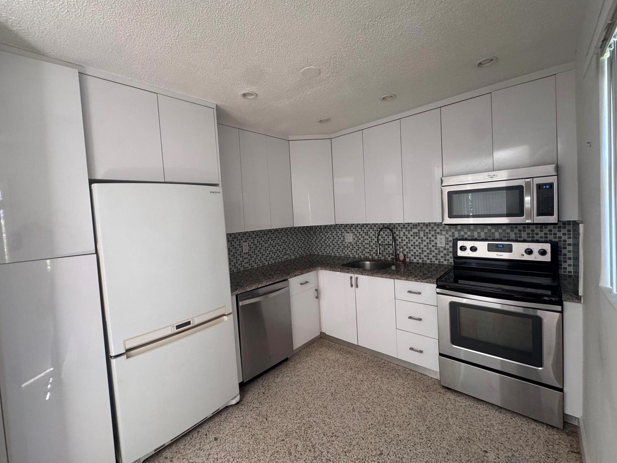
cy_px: 224
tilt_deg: -3.5
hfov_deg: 98.2
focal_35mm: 15
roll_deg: +3.2
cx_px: 311
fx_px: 267
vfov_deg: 81.7
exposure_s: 1/99
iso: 200
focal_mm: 2.22
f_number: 2.2
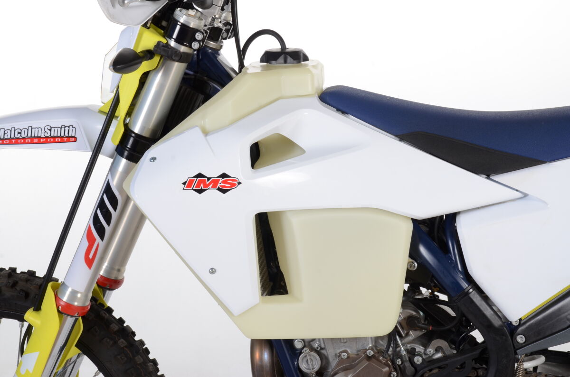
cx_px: 285
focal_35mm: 93
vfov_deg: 14.6
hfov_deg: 22.0
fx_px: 1470
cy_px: 188
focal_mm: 62
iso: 200
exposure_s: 1/200
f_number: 14
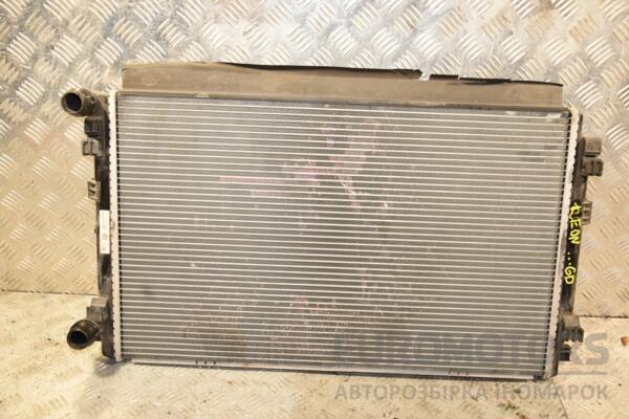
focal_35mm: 38
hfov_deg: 51.3
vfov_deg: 35.5
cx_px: 314
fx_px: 655
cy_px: 210
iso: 800
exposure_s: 1/160
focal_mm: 25
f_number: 5
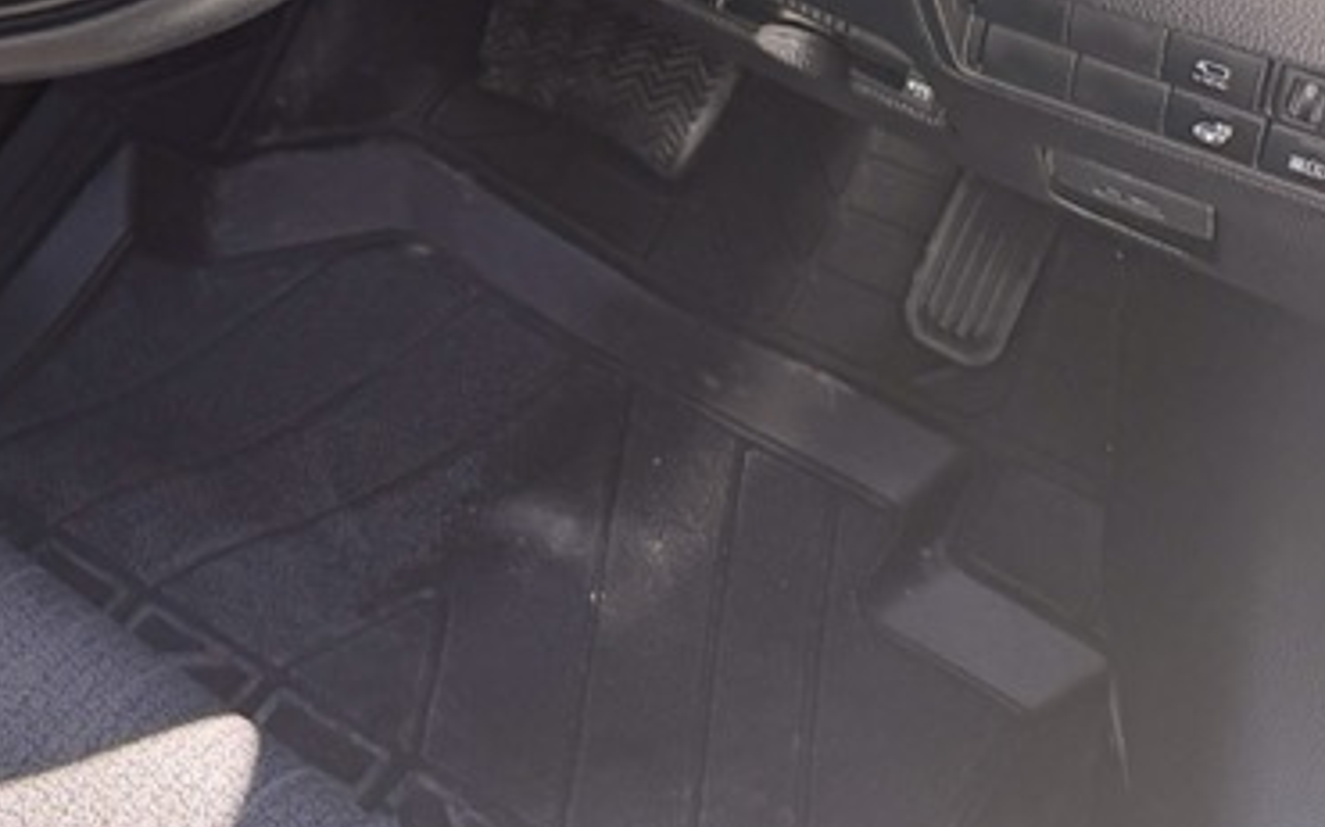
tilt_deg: -29.3
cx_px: -555
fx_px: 3177
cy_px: -494
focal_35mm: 88
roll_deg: -0.9
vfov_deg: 13.7
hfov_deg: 20.7
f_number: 1.78
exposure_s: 1/521
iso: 100
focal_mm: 6.76
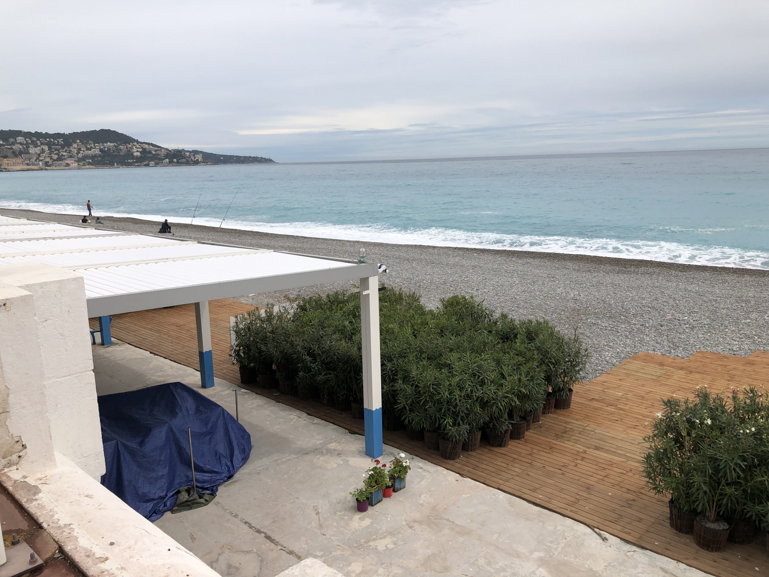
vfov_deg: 49.7
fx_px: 622
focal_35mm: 28
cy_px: 288
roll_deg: +0.8
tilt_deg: -10.3
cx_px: 384
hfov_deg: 63.4
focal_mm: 3.99
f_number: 1.8
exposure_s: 1/3690
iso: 25
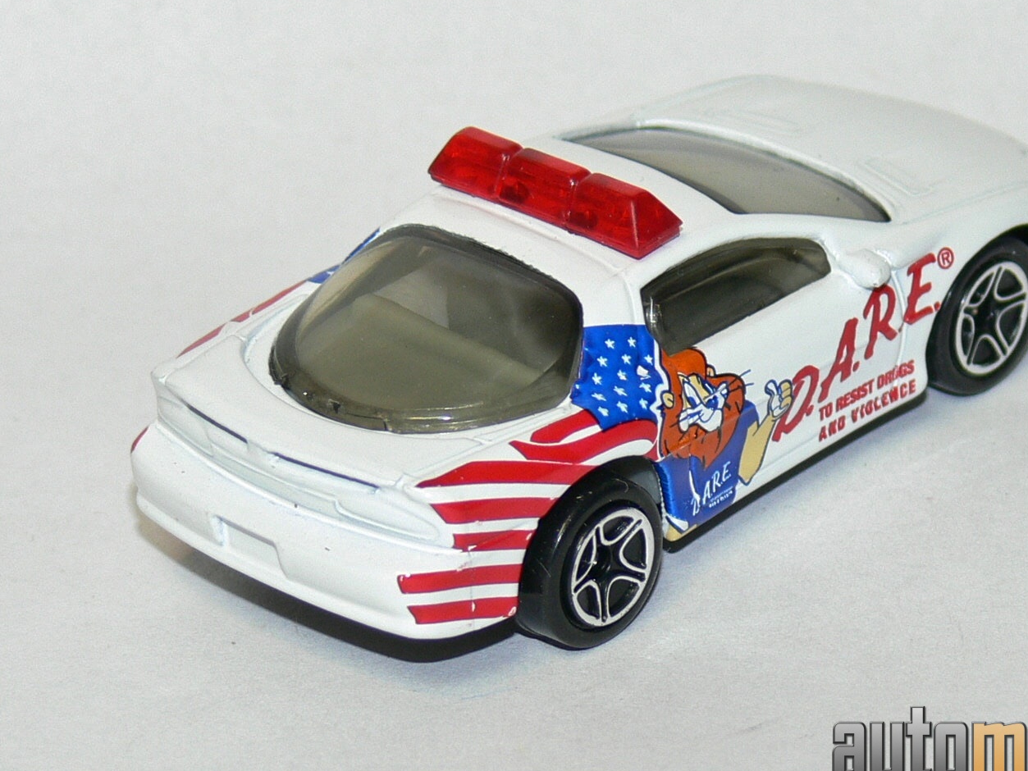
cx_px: 643
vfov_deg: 6.8
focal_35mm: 217
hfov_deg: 9.1
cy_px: 323
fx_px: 6445
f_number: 3.6
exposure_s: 1/30
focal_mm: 22.6
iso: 80
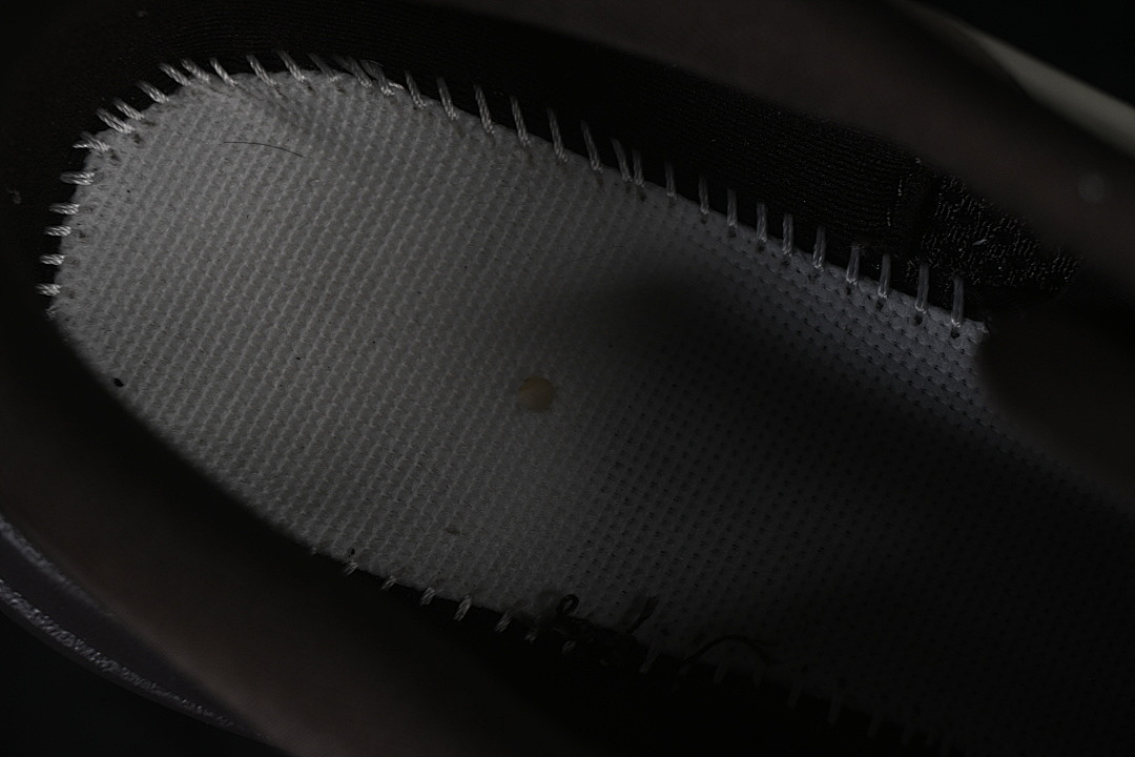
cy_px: 378
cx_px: 568
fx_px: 2364
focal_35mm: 75
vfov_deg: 18.2
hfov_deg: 27.0
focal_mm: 50
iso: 160
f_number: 6.3
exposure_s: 1/60
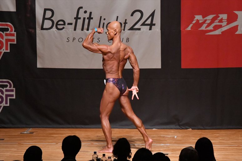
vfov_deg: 5.4
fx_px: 1713
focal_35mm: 255
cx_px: 121
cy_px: 80
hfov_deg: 8.1
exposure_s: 1/400
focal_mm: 170
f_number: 5.6
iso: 10000
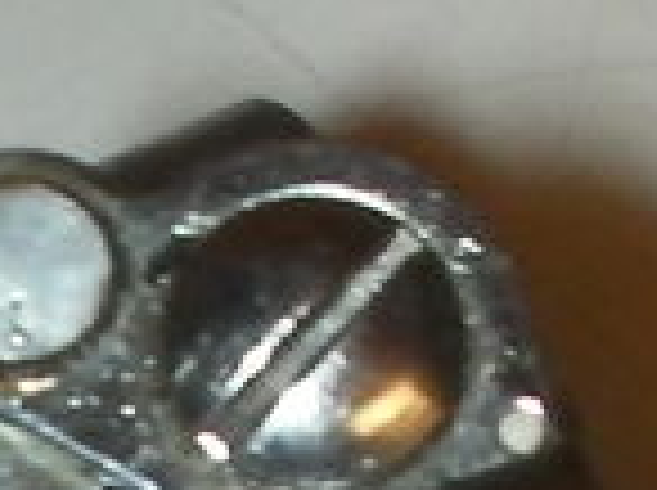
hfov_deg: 7.4
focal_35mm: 261
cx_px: -387
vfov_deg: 5.5
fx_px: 4946
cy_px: 998
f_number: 5.6
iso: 200
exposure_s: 1/30
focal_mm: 6.3
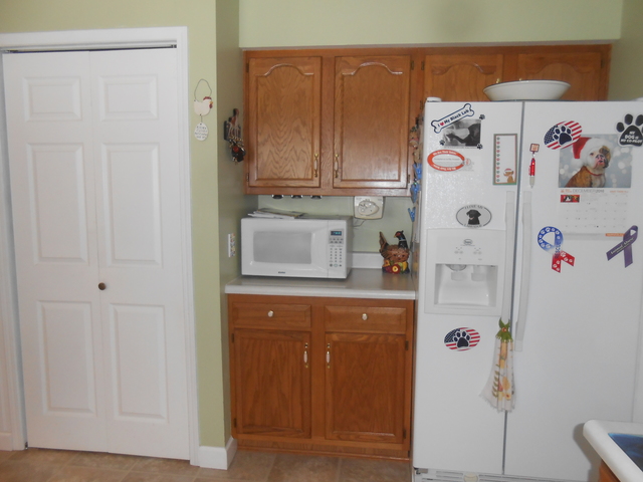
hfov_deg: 67.3
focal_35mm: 26
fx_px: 483
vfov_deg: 53.1
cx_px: 322
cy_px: 241
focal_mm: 4.6
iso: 200
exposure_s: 1/25
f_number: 3.5
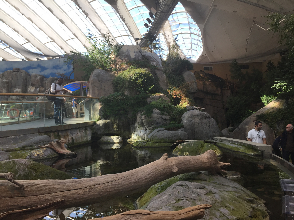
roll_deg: +1.5
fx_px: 246
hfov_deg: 61.7
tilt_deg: +1.7
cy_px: 110
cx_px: 147
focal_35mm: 29
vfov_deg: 48.2
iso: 32
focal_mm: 4.15
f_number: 2.2
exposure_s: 1/186
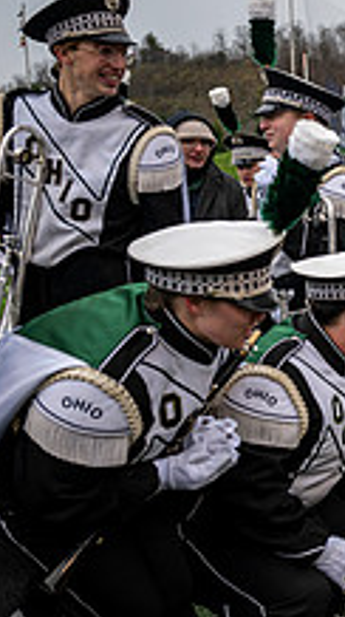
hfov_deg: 14.9
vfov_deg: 31.4
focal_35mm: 67
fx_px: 1094
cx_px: 670
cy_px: 350
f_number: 2.8
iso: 100
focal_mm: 24
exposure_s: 1/500
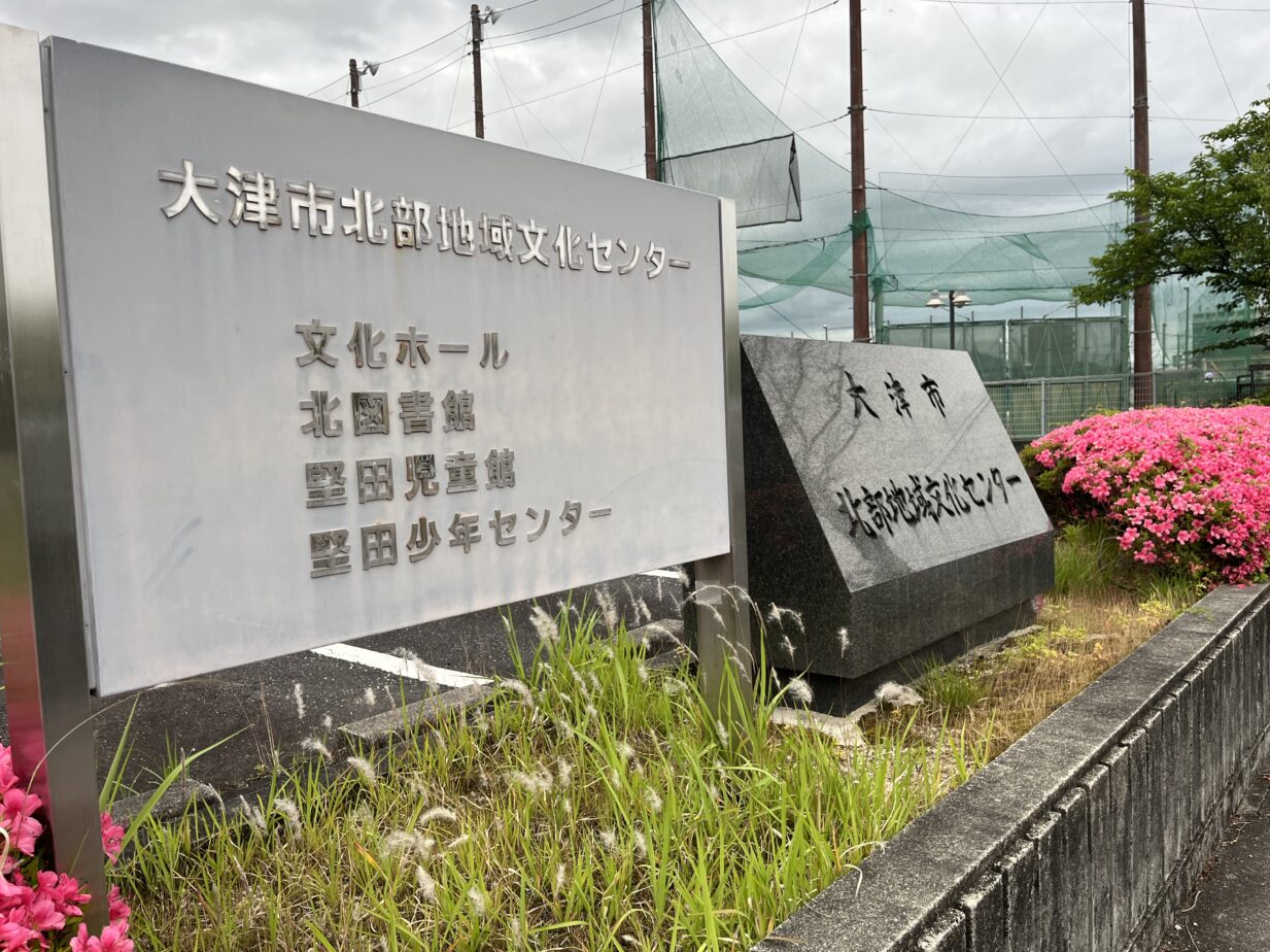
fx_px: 990
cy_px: 479
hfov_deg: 65.3
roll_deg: +2.6
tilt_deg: -4.6
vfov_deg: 51.3
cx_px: 627
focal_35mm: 27
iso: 40
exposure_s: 1/122
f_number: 1.6
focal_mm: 5.1
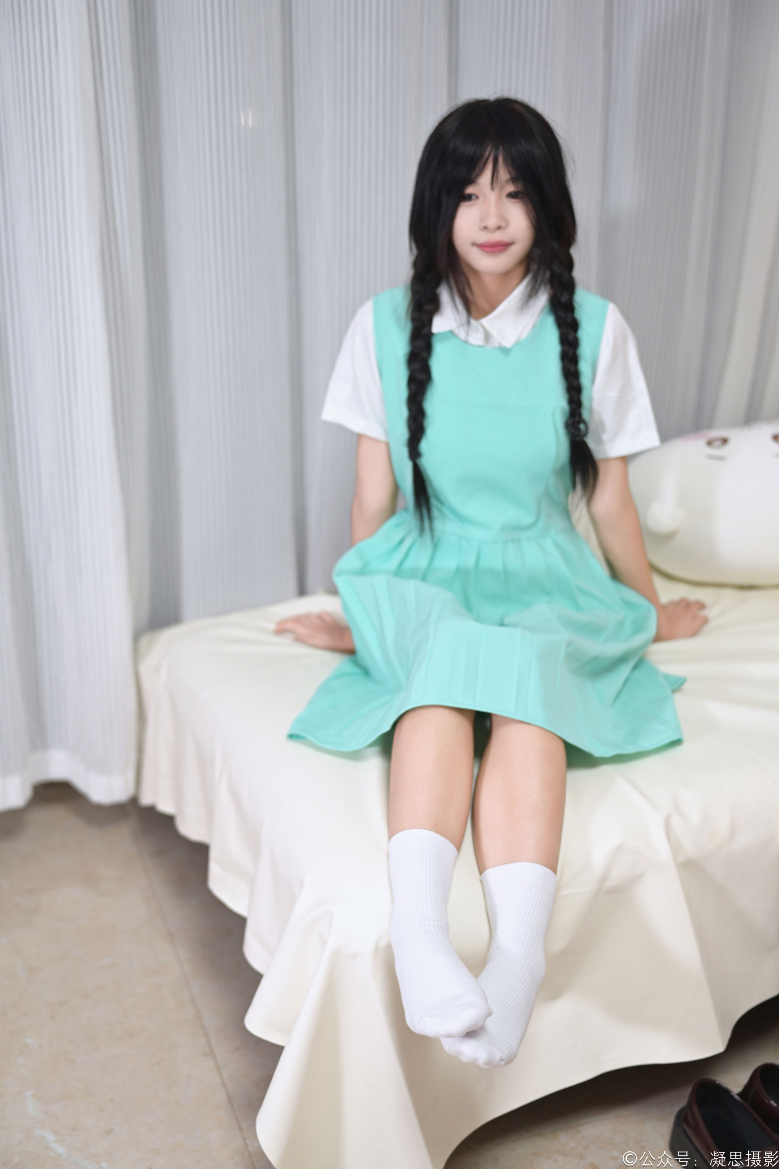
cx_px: 390
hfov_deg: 29.9
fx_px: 1461
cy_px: 584
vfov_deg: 43.6
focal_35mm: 45
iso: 900
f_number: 2.1
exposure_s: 1/100
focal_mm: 45
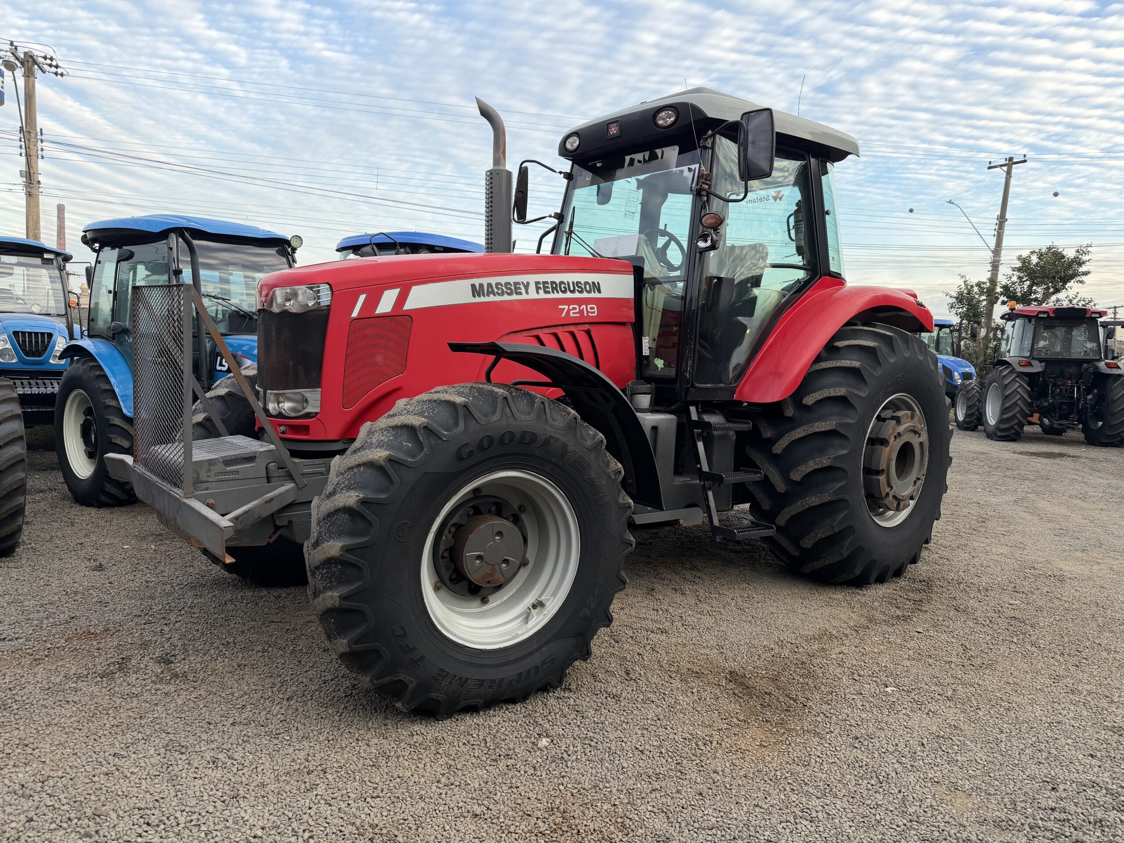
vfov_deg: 56.8
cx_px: 562
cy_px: 422
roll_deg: -3.1
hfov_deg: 71.6
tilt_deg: -4.7
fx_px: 779
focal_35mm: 24
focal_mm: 6.76
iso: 80
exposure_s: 1/315
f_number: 1.78
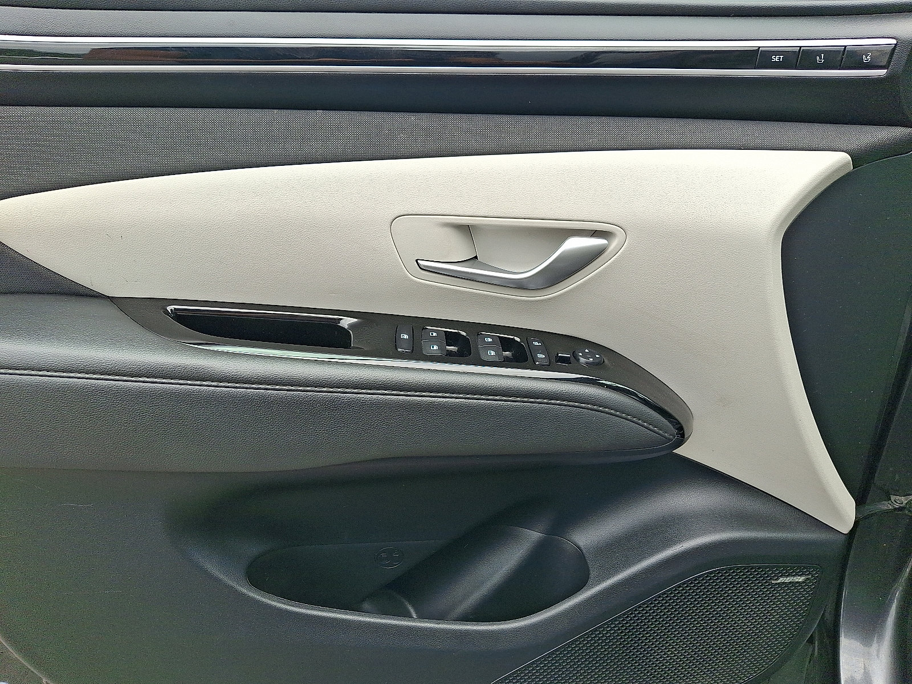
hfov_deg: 69.4
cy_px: 342
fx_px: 659
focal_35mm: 25
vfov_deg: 54.9
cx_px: 456
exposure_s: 1/227
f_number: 1.8
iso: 25
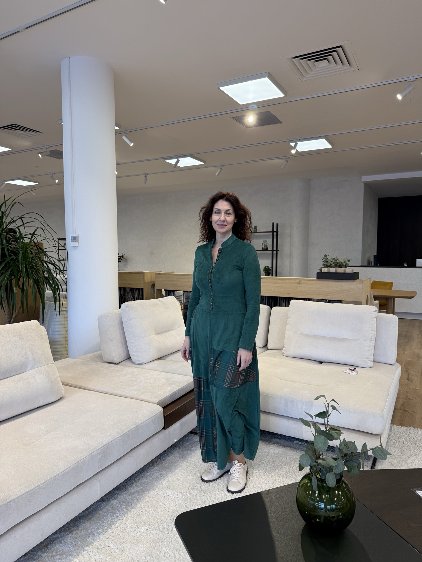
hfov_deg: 56.8
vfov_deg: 71.6
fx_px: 390
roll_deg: -0.6
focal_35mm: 24
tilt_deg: -2.8
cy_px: 281
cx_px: 211
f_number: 1.78
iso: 100
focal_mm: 6.76
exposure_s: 1/223
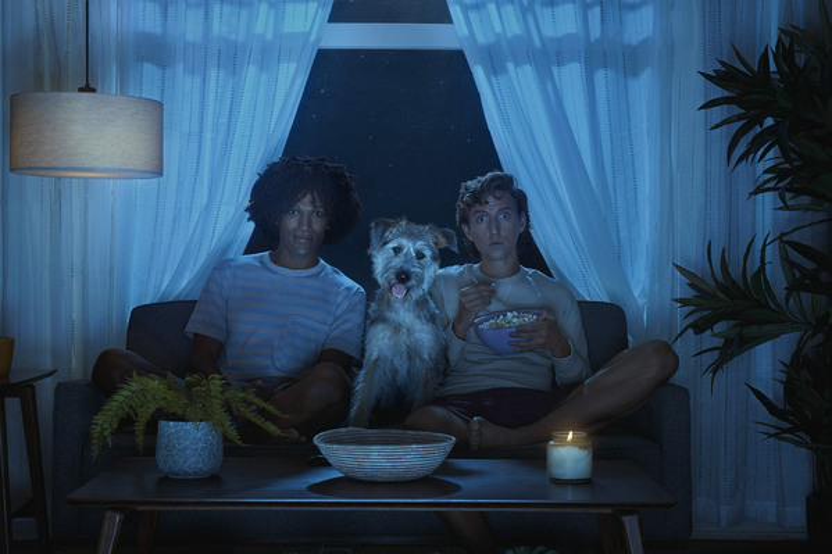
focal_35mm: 62
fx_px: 1432
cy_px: 277
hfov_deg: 32.4
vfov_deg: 21.9
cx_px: 416
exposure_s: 1/200
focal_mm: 62
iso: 160
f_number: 9
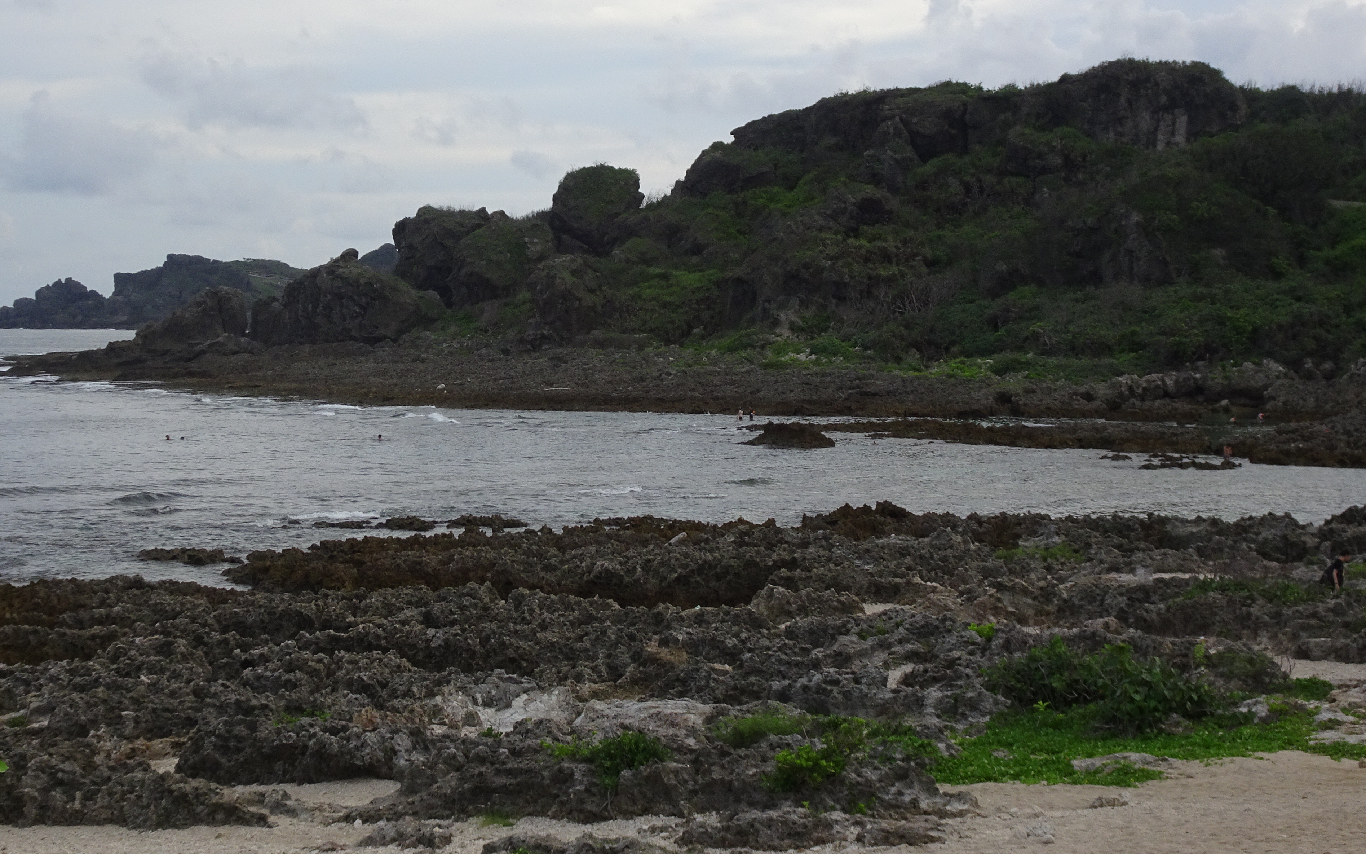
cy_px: 206
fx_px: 2345
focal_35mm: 63
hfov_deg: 32.4
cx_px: 591
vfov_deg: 20.5
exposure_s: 1/320
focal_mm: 7.87
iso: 80
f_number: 4.5
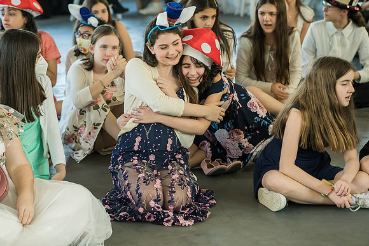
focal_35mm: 112
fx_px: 1143
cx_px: 173
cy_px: 131
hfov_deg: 18.3
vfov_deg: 12.3
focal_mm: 105
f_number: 4.5
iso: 800
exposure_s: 1/200
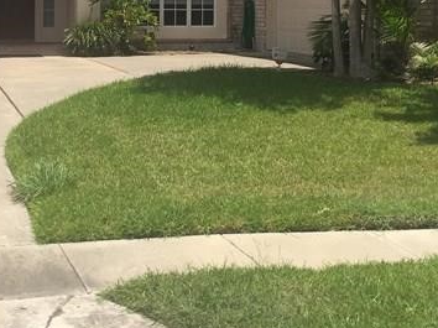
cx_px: 203
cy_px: -22
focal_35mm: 84
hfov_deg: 23.3
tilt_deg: +0.1
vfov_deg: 17.0
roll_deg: -1.3
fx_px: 1062
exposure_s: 1/2083
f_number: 2.2
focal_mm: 4.15
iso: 32
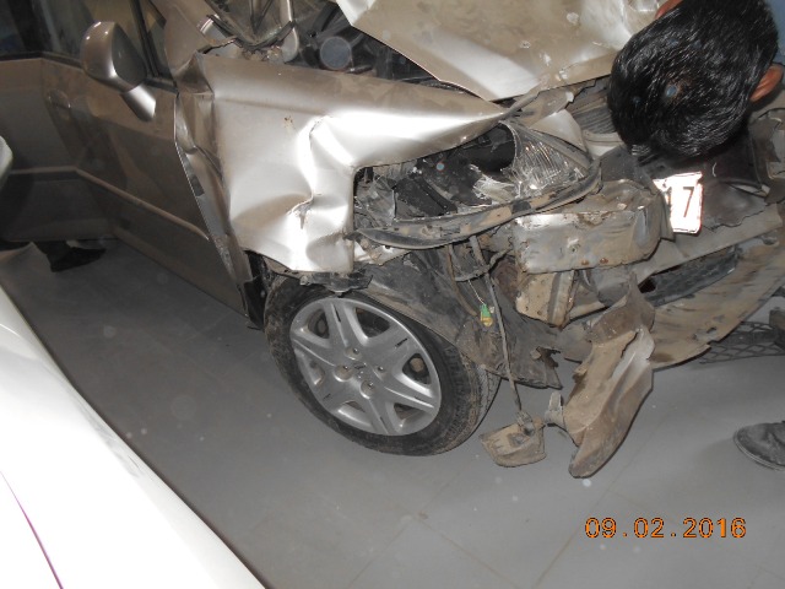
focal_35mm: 26
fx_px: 590
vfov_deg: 53.1
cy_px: 294
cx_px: 392
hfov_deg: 67.3
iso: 200
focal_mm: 4.6
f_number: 3.2
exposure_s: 1/25
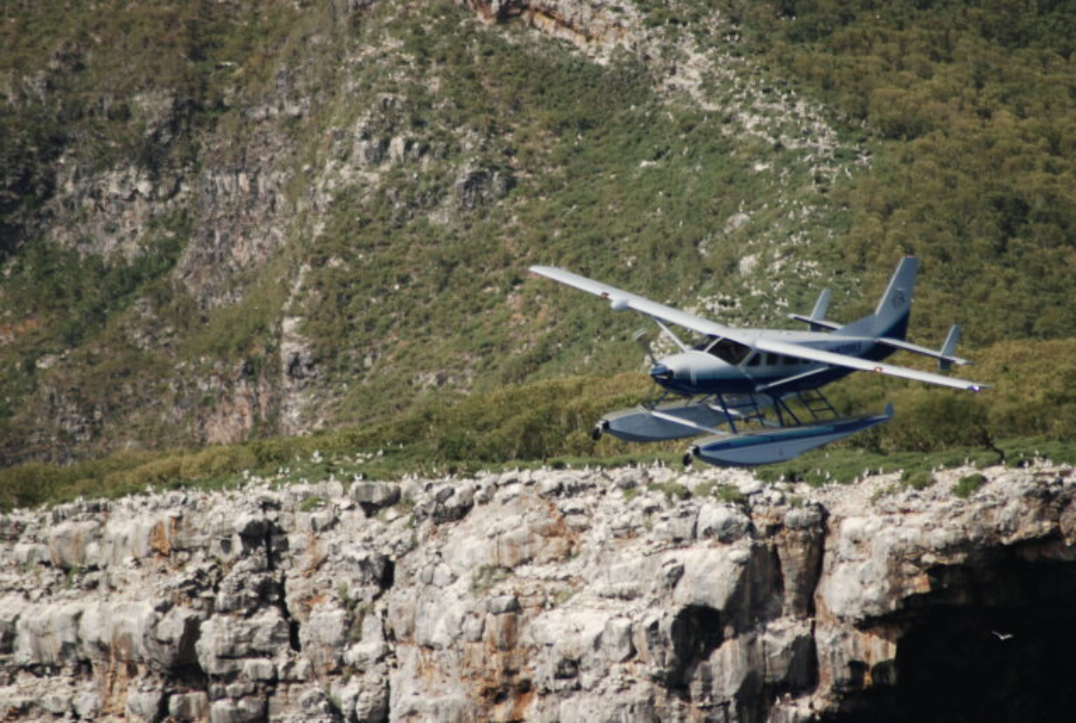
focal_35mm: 450
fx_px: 13481
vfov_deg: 3.1
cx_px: 538
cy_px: 362
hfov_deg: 4.6
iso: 220
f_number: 5.6
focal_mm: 300
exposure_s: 1/500
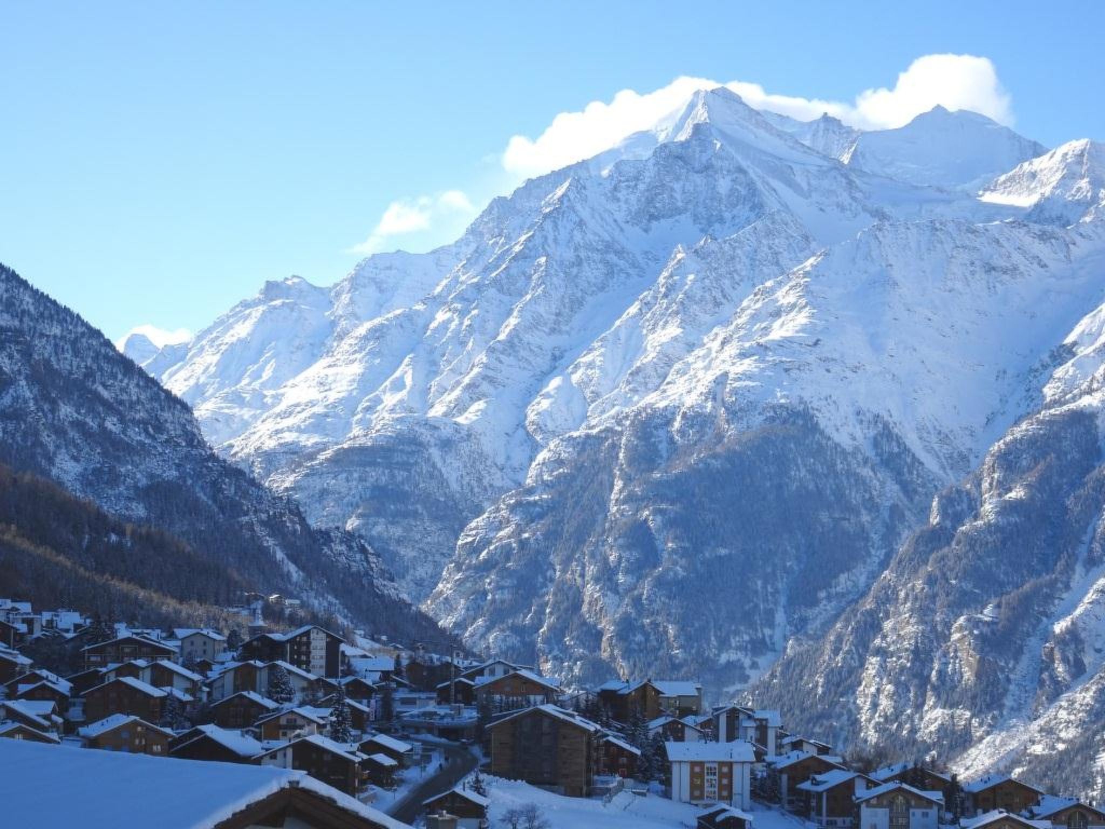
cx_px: 552
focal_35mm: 85
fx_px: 2713
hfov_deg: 23.0
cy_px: 414
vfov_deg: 17.4
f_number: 5
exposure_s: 1/500
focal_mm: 14.54
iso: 80
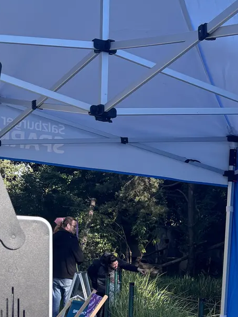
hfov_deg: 18.0
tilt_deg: -6.0
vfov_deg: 23.2
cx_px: 262
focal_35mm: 79
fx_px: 724
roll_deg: -3.9
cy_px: 352
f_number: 1.6
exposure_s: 1/792
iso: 50
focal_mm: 5.96
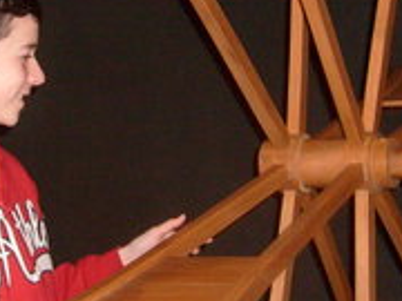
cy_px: 116
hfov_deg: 19.4
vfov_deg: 14.6
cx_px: 172
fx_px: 1173
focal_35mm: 101
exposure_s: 1/45
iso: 100
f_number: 2.8
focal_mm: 5.8
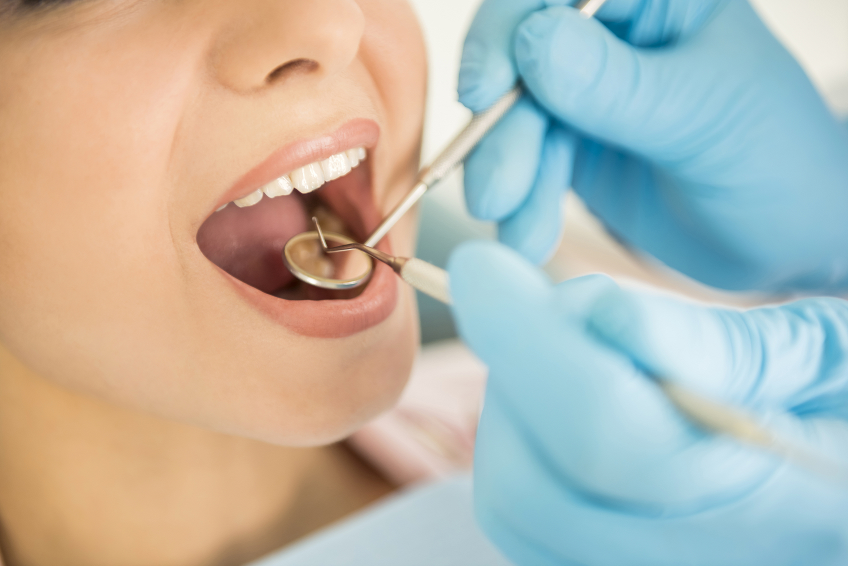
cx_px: 424
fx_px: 1650
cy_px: 283
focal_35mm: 70
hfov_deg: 28.8
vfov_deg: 19.5
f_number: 2.8
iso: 500
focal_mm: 70
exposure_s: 1/100
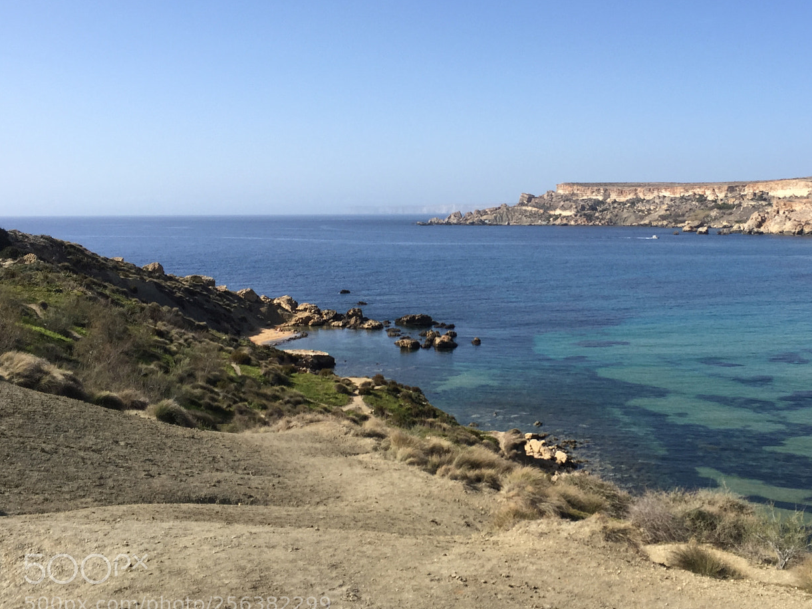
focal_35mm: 38
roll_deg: -0.9
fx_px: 891
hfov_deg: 48.4
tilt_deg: -2.9
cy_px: 257
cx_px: 515
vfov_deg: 37.6
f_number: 2.2
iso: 32
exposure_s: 1/1522
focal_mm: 4.15
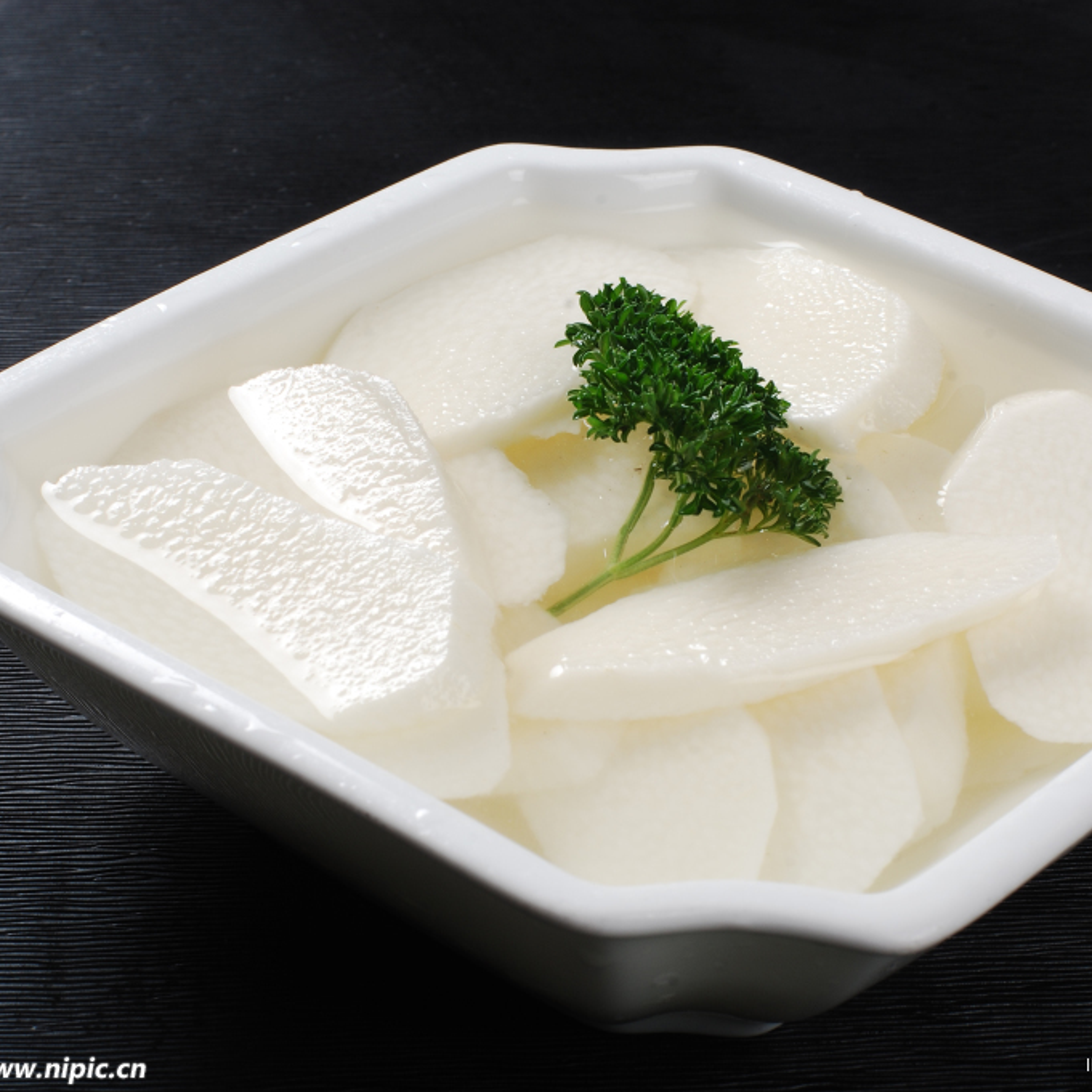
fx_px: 3426
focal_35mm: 96
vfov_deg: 18.1
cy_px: 548
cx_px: 629
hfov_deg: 18.1
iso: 100
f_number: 16
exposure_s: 1/125
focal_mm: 50
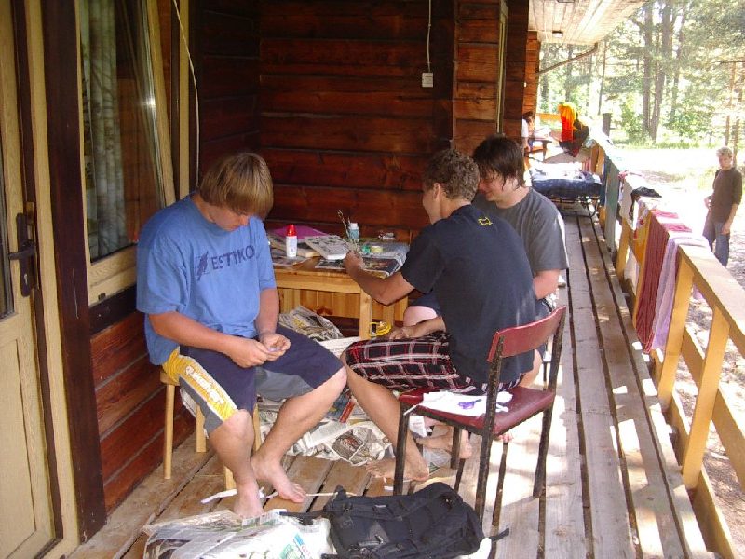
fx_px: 818
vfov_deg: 37.7
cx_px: 372
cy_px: 280
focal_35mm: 38
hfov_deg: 49.0
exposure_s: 1/60
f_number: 2.6
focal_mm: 5.8
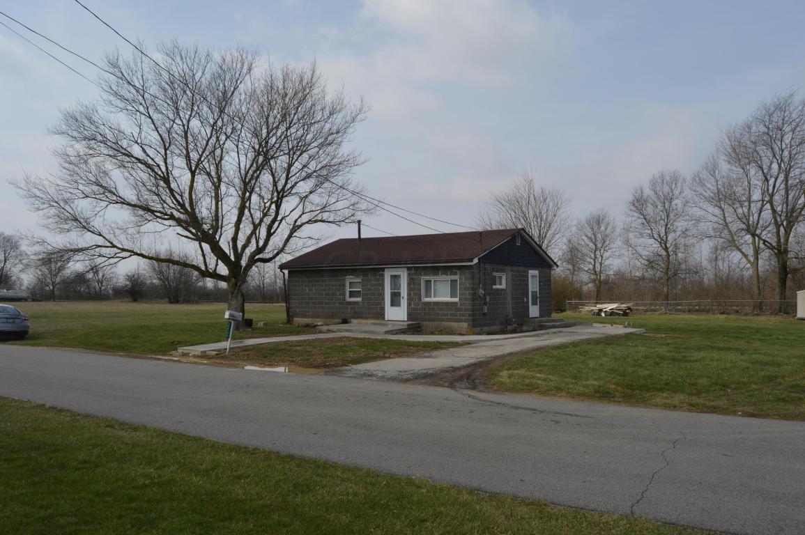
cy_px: 268
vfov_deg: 47.9
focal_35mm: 27
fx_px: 603
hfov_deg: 67.4
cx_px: 402
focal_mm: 18
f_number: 8
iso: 100
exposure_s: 1/500
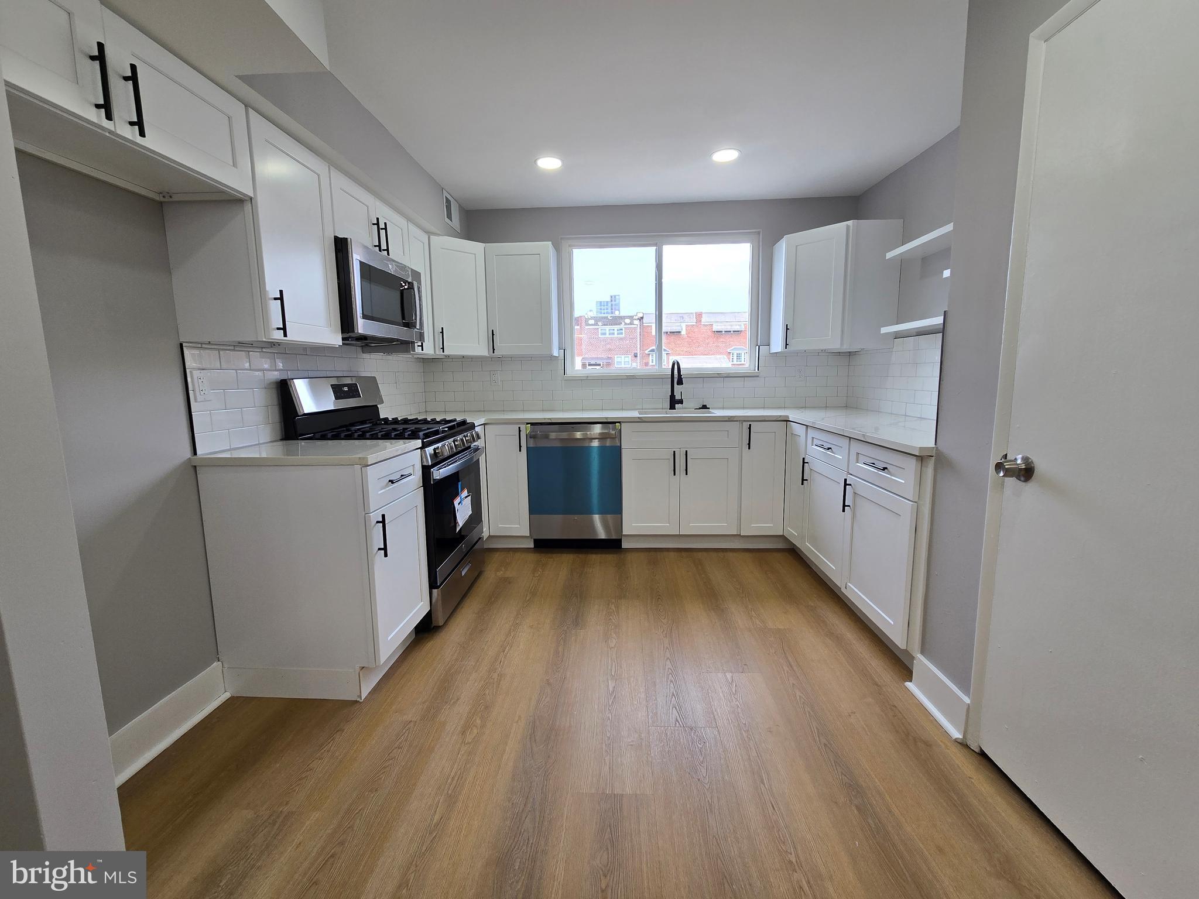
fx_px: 450
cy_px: 450
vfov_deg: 89.9
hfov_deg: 106.2
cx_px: 600
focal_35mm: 13
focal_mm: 2.2
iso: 50
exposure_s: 1/121
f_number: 2.2
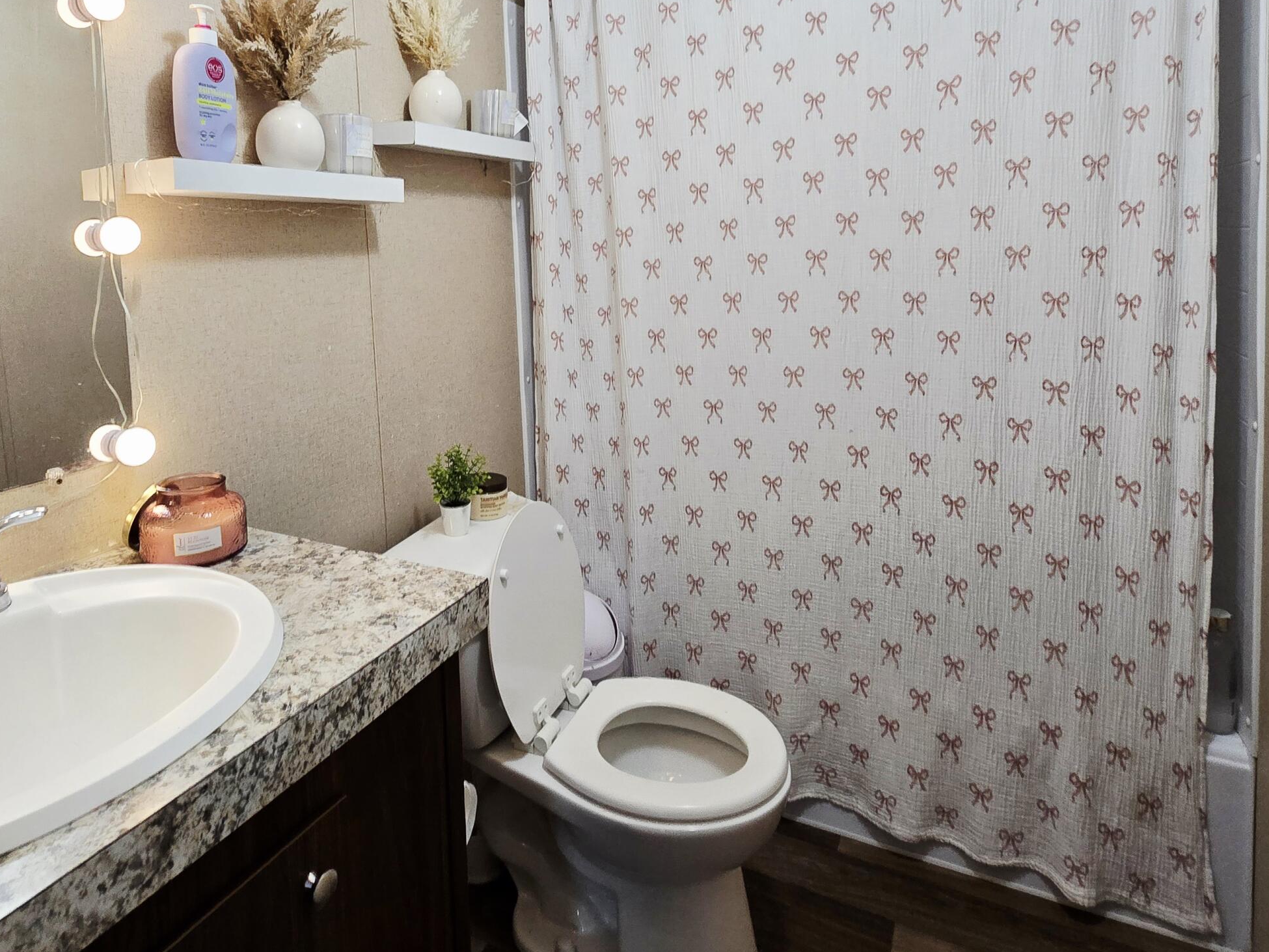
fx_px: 733
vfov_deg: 63.8
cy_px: 297
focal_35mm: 20
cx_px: 525
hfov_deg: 81.0
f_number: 2.2
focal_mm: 2.2
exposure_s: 1/60.2
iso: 160
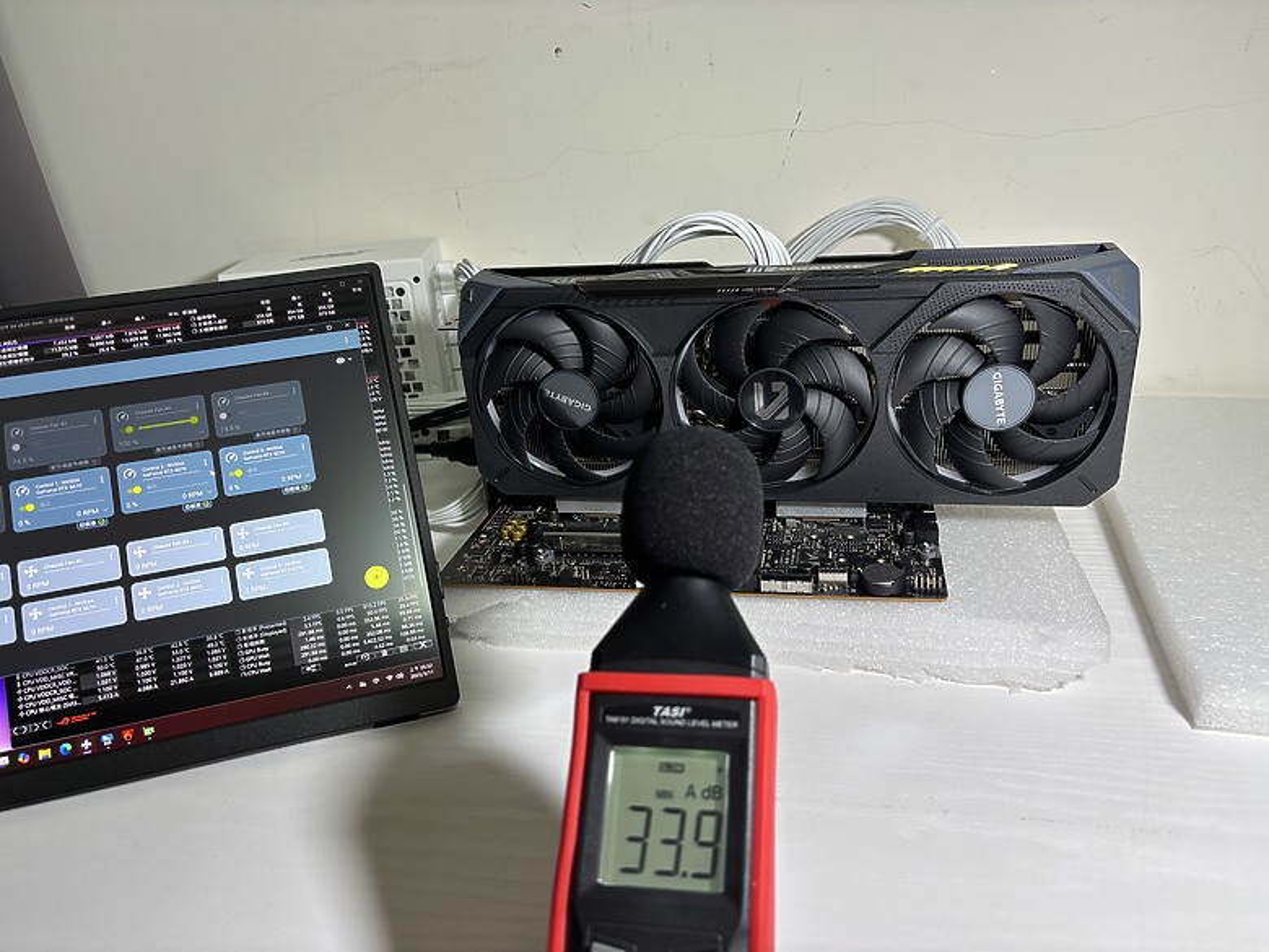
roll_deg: +5.1
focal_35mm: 26
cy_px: 476
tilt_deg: -23.0
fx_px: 953
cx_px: 634
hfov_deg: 67.3
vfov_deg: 53.1
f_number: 1.6
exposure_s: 1/60
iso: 80
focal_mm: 5.96
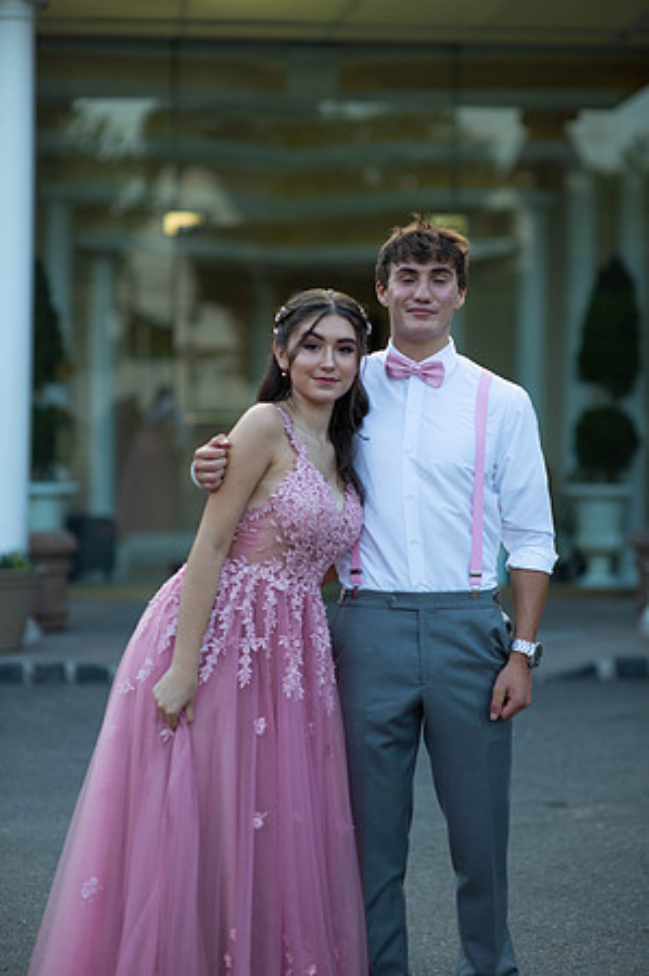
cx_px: 324
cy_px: 488
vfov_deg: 23.9
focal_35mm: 85
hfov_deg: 16.0
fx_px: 2304
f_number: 2
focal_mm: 85
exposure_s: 1/1000
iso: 250
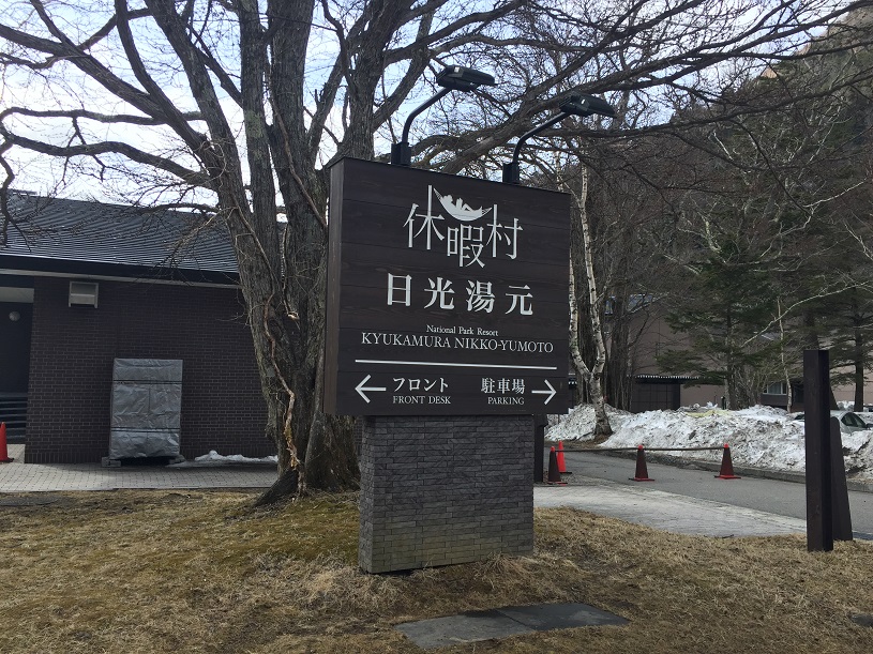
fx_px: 731
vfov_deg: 48.2
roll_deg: -1.8
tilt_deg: +4.1
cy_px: 327
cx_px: 436
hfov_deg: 61.7
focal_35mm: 29
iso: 32
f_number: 2.2
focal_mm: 4.15
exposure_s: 1/898
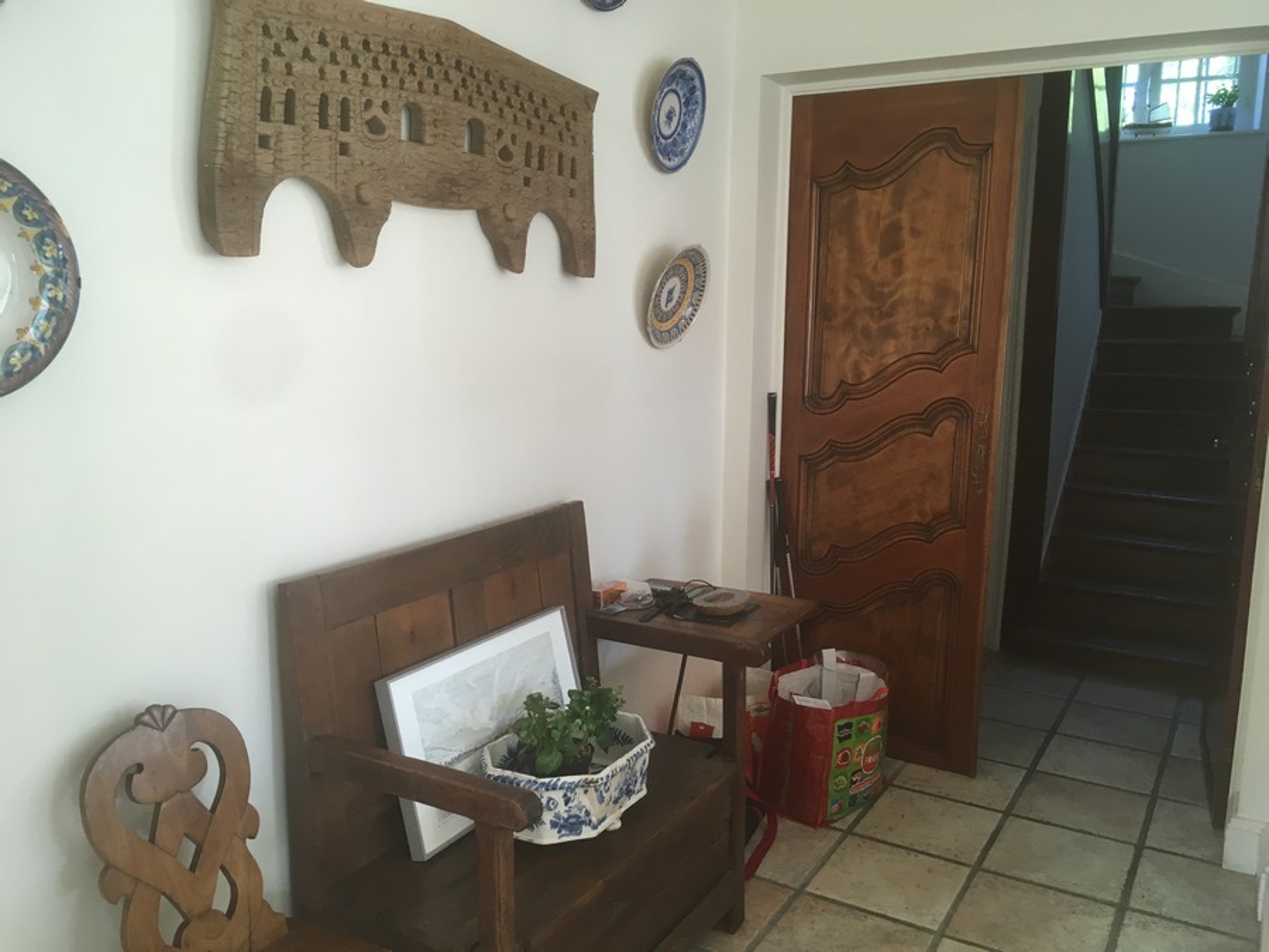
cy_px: 476
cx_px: 634
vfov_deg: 48.2
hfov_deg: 61.7
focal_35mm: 29
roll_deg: -2.2
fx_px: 1063
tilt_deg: -8.1
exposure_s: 1/33
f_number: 2.2
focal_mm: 4.15
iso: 40
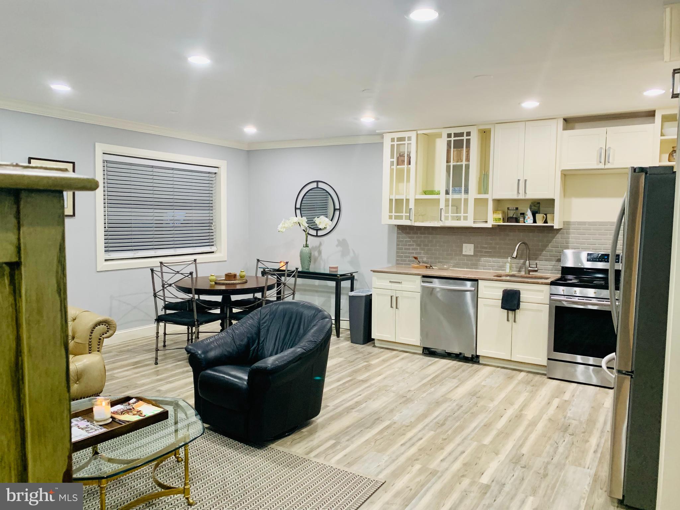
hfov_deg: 67.3
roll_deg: -0.3
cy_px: 255
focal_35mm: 26
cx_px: 340
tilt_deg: -3.0
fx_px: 511
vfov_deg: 53.1
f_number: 1.8
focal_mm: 4.25
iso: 200
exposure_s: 1/60
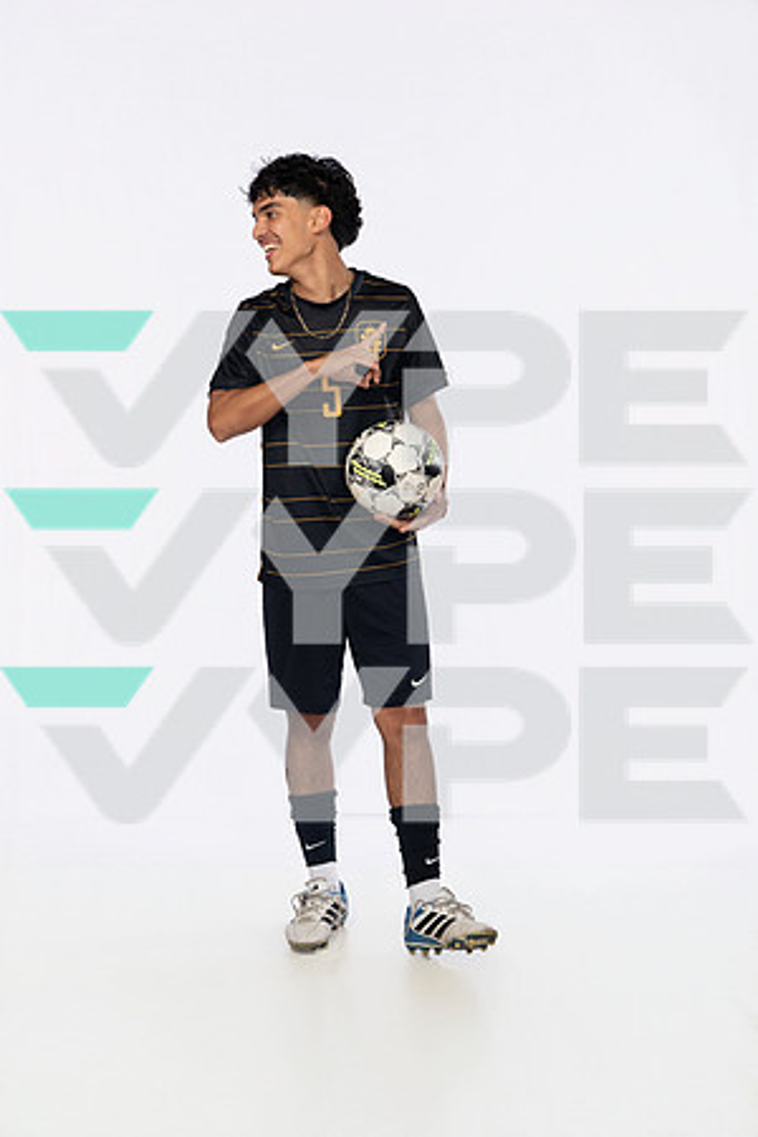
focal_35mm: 51
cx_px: 379
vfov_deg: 38.9
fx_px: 1611
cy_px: 568
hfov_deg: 26.5
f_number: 6.3
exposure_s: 1/250
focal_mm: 51
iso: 640
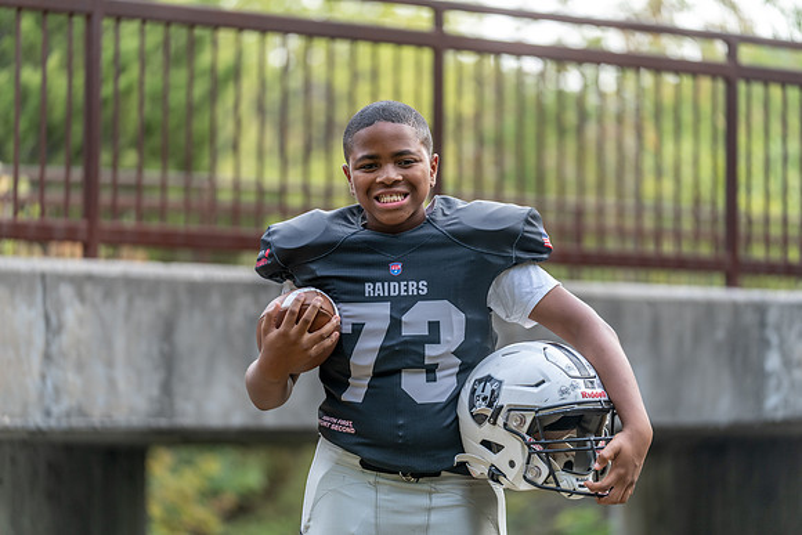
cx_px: 401
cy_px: 268
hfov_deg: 15.4
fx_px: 2963
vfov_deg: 10.3
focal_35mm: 133
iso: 200
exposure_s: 1/320
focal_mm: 133
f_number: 2.8
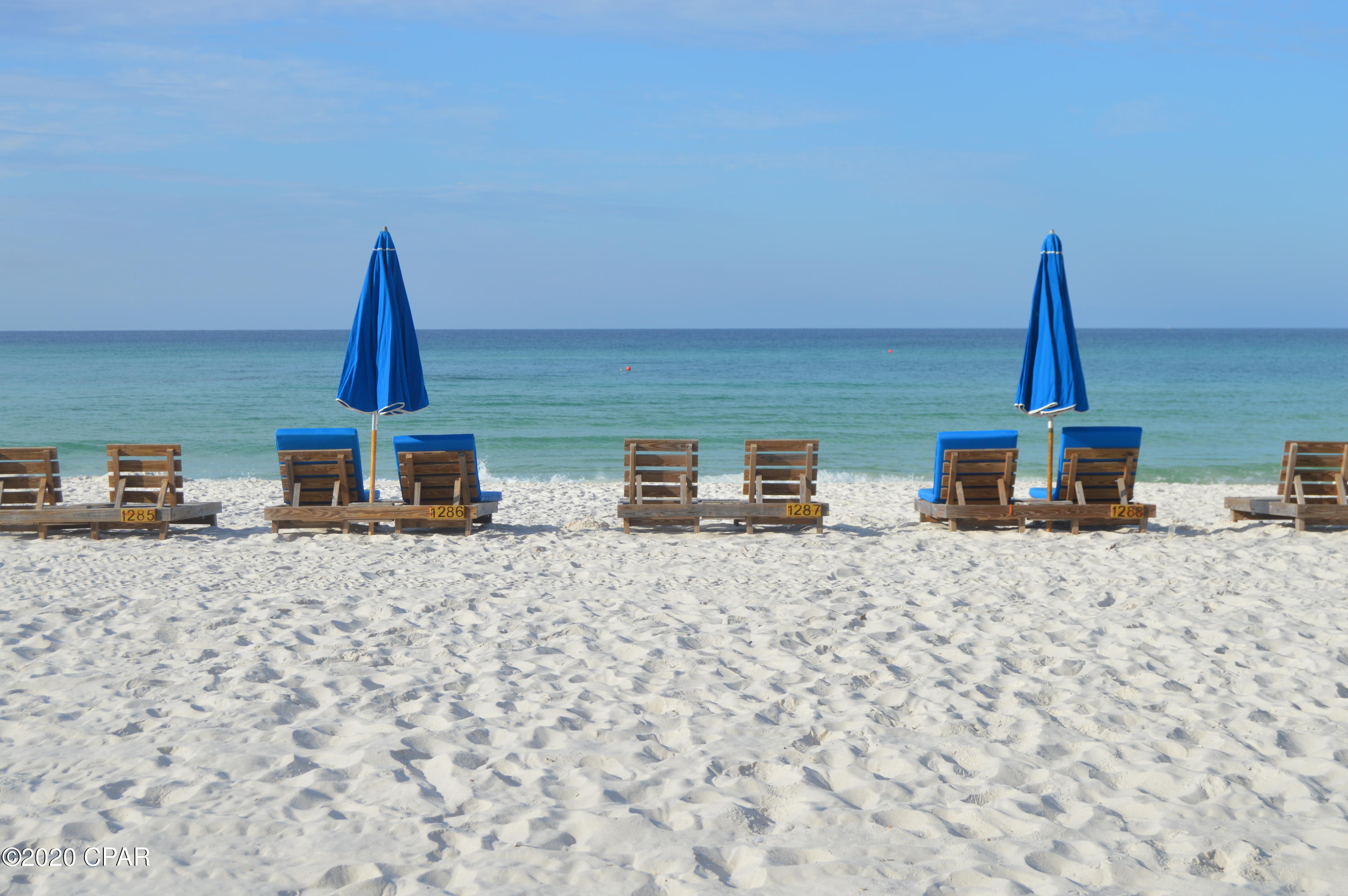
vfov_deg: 23.7
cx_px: 674
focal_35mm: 57
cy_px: 448
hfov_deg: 35.1
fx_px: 2132
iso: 100
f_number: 9
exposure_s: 1/320
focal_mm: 38
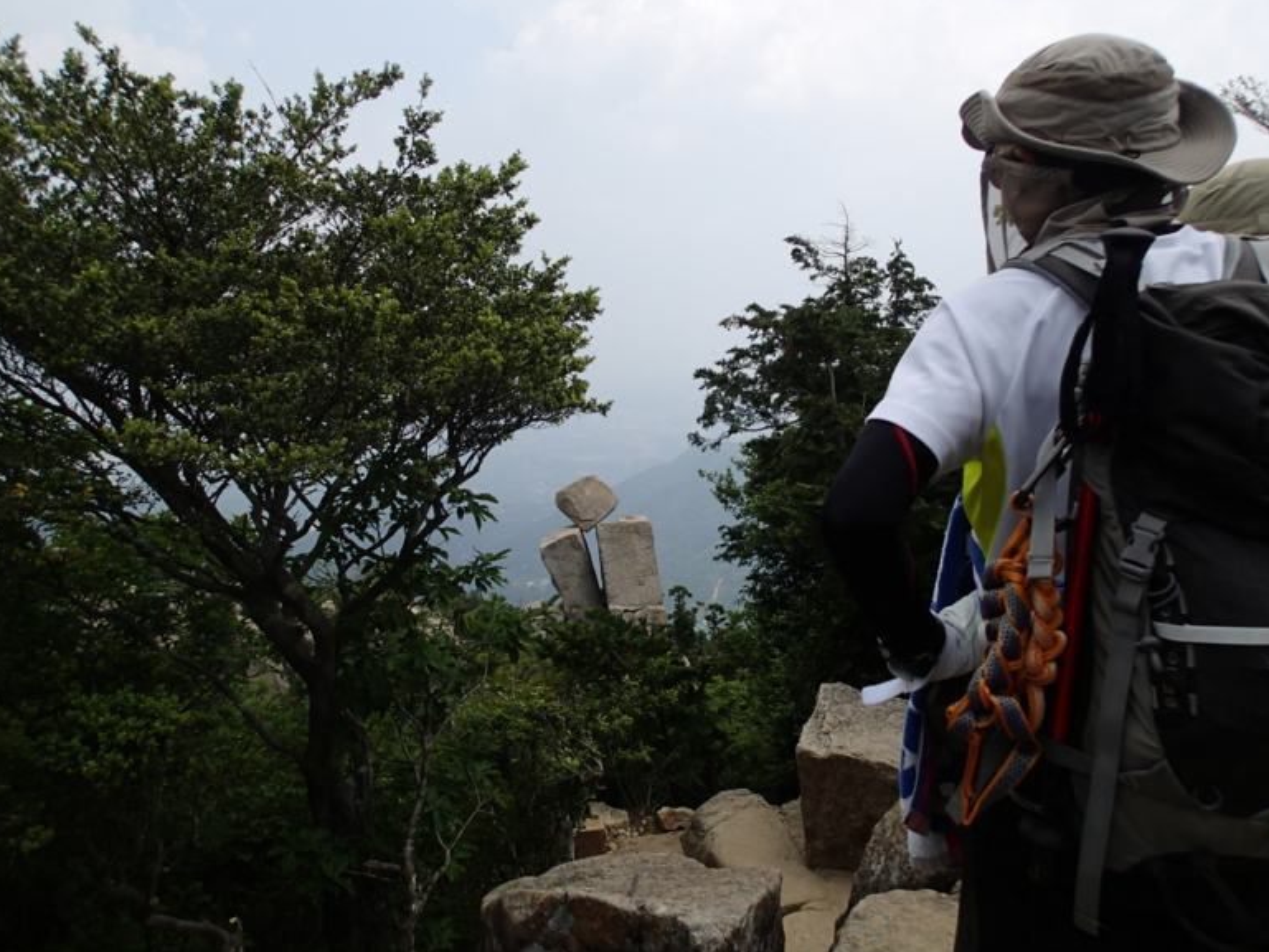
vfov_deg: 53.1
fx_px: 953
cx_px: 625
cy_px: 462
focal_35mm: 26
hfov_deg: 67.3
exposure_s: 1/200
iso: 100
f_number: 8
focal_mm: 4.5
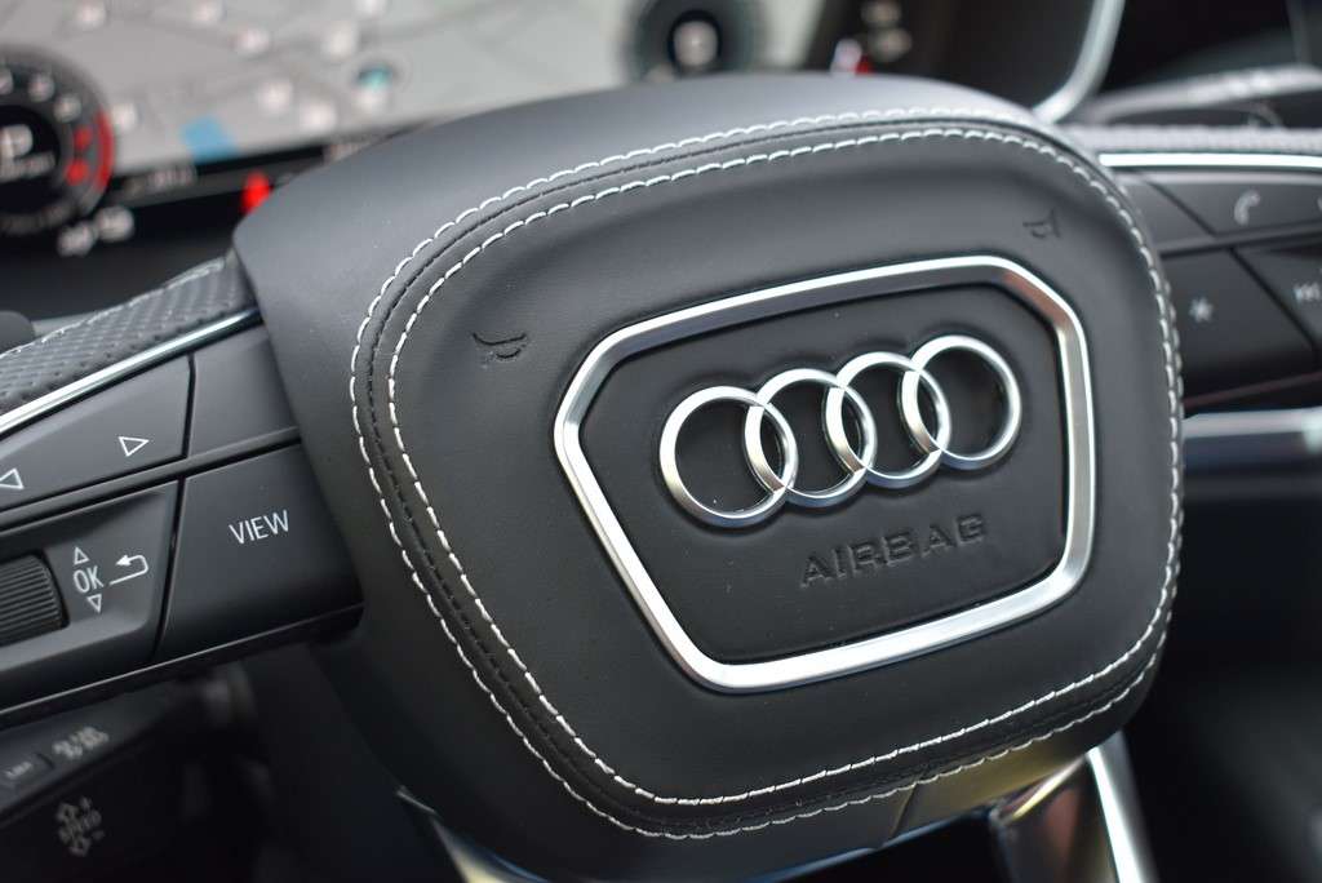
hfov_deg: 41.1
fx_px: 1764
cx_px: 661
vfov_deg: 28.1
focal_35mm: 48
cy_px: 442
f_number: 4.5
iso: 400
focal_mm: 32
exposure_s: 1/80
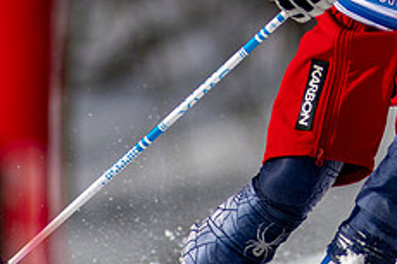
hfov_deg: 1.4
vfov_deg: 0.9
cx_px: 513
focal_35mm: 1453
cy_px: -146
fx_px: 16011
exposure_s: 1/8000
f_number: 2.8
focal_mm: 300
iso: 100
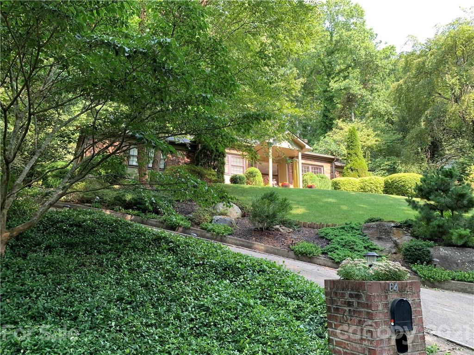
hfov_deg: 67.3
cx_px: 237
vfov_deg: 53.1
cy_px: 178
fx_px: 356
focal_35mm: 26
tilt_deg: +12.1
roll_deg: +2.5
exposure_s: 1/122
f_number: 1.8
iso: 40
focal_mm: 4.25
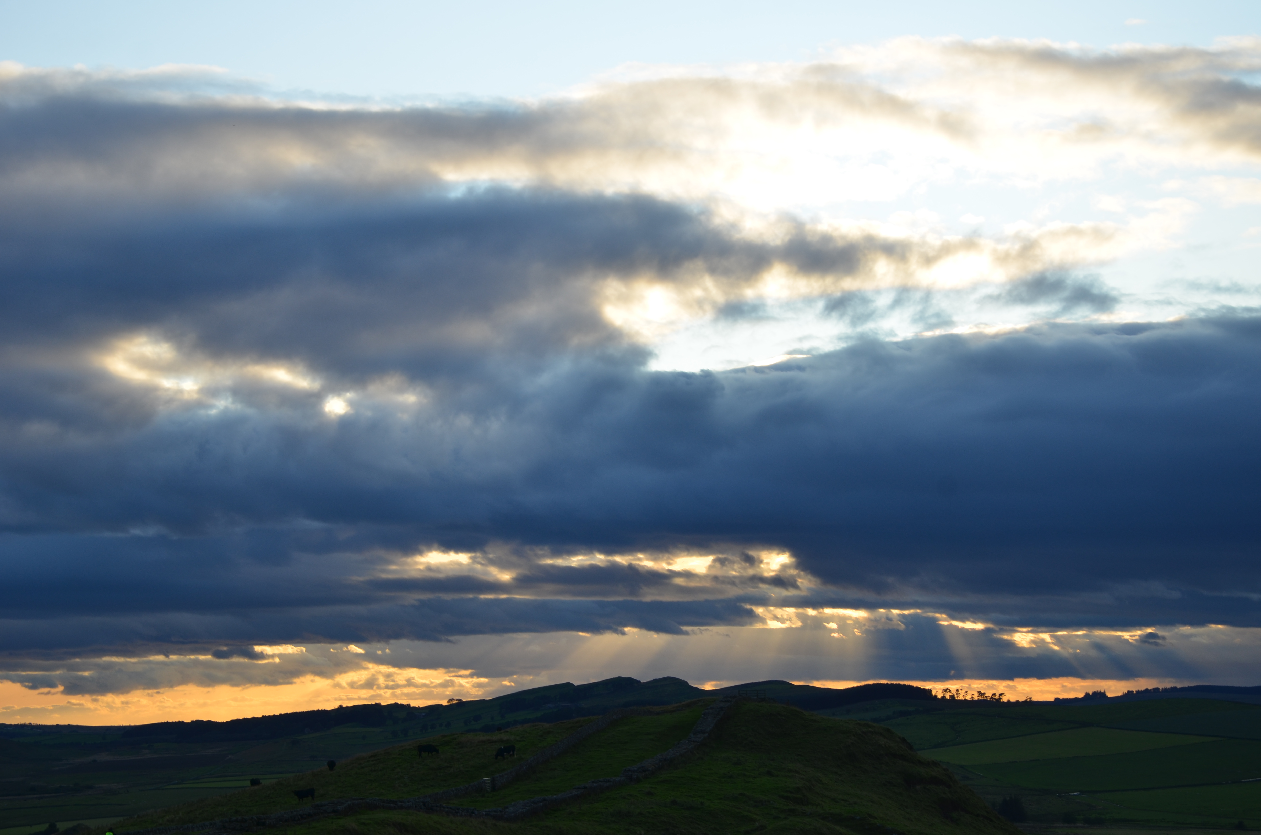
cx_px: 630
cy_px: 418
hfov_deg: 28.1
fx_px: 2517
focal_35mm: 72
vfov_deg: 18.8
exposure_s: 1/320
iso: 100
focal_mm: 48
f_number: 9
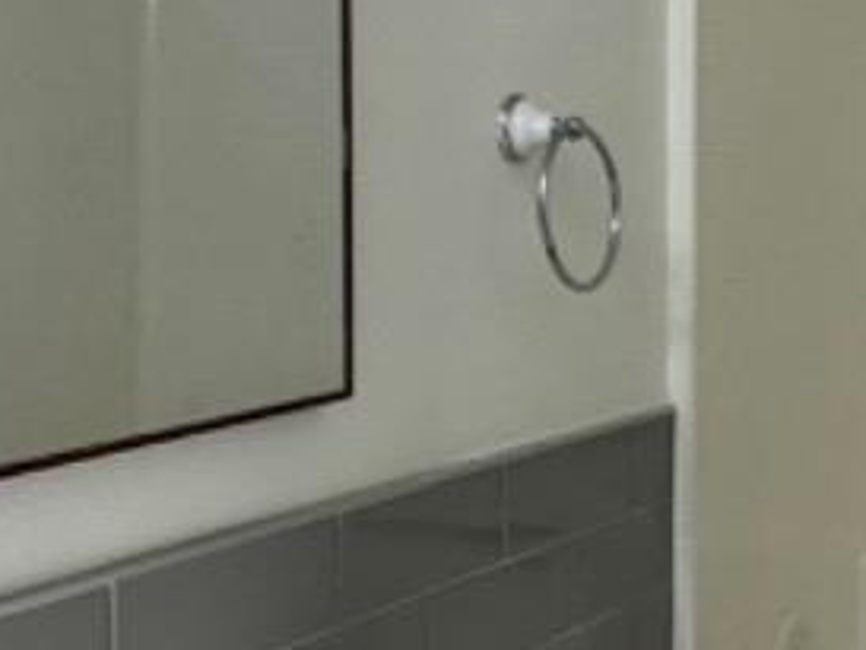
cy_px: 354
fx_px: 1927
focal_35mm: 77
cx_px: 362
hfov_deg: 25.3
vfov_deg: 19.1
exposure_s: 1/120
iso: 160
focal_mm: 2.22
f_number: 2.2
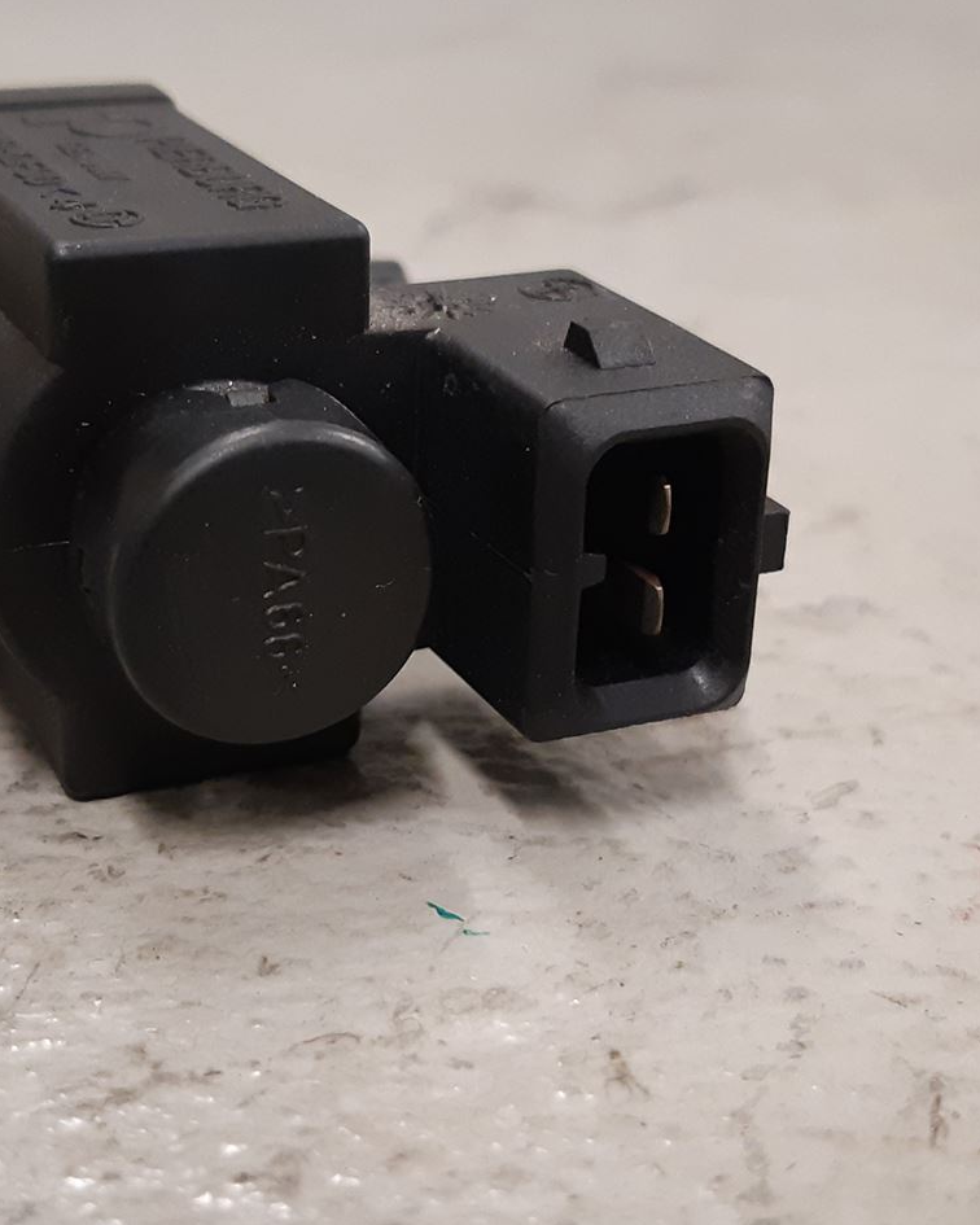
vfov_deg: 34.1
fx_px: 1994
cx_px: 386
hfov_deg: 27.5
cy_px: 595
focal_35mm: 55
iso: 200
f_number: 1.7
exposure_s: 1/50
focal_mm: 3.93
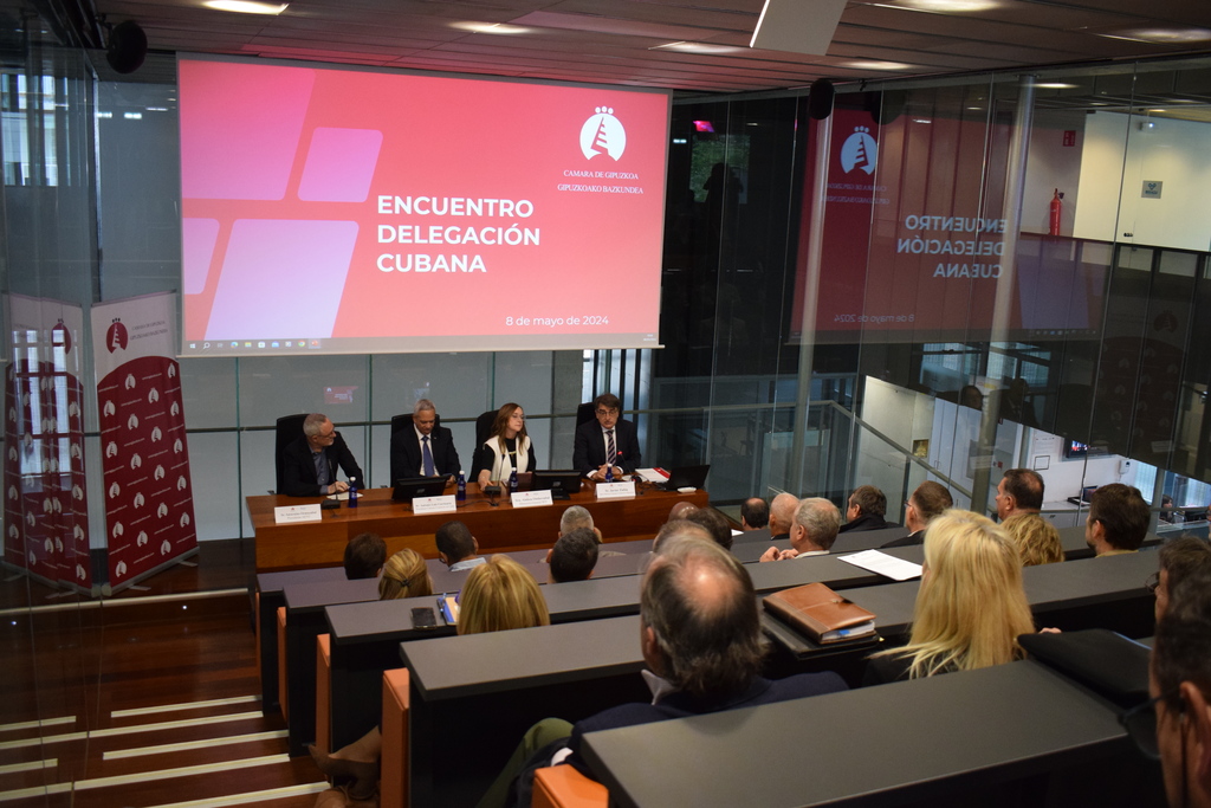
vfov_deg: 40.0
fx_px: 1110
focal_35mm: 33
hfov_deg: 57.2
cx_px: 606
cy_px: 404
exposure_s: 1/60
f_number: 3.8
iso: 1800
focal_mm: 22
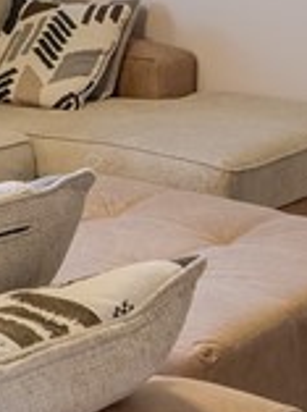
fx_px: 1187
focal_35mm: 100
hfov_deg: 14.4
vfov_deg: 18.4
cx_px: -16
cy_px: -115
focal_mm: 10
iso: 320
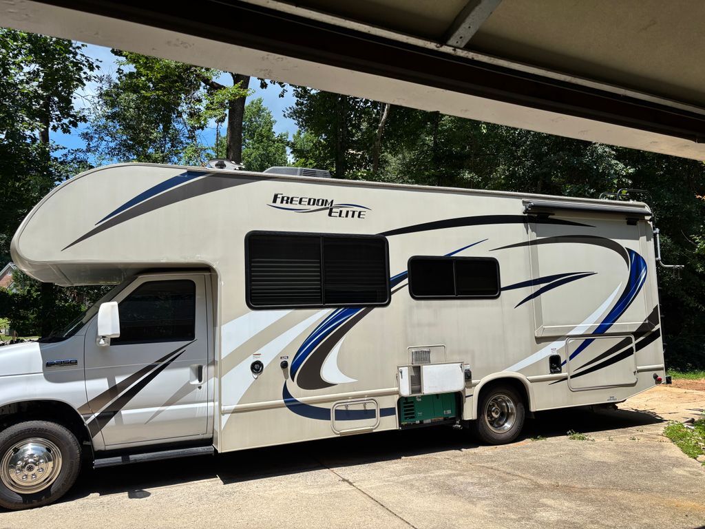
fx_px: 530
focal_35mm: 26
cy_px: 264
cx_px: 352
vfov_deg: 53.1
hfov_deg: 67.3
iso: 50
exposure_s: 1/2710
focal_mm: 5.96
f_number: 1.6
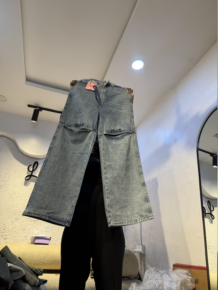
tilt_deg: +28.4
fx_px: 202
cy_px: 145
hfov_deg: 56.8
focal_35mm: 24
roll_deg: -2.8
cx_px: 109
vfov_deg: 71.6
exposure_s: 1/100
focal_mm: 6.76
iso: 64
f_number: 1.78
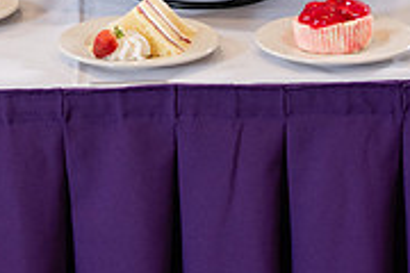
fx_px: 2562
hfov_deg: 9.1
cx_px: 66
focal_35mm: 225
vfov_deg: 6.1
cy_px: -101
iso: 640
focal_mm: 70
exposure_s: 1/160
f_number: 4.5
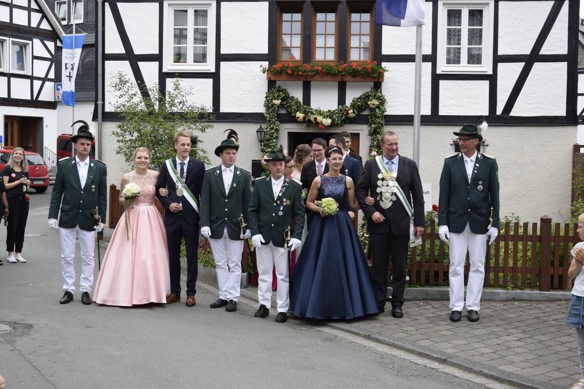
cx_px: 292
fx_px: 779
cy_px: 194
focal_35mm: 48
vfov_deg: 28.1
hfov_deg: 41.1
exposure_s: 1/160
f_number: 6.3
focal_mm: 32
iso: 400
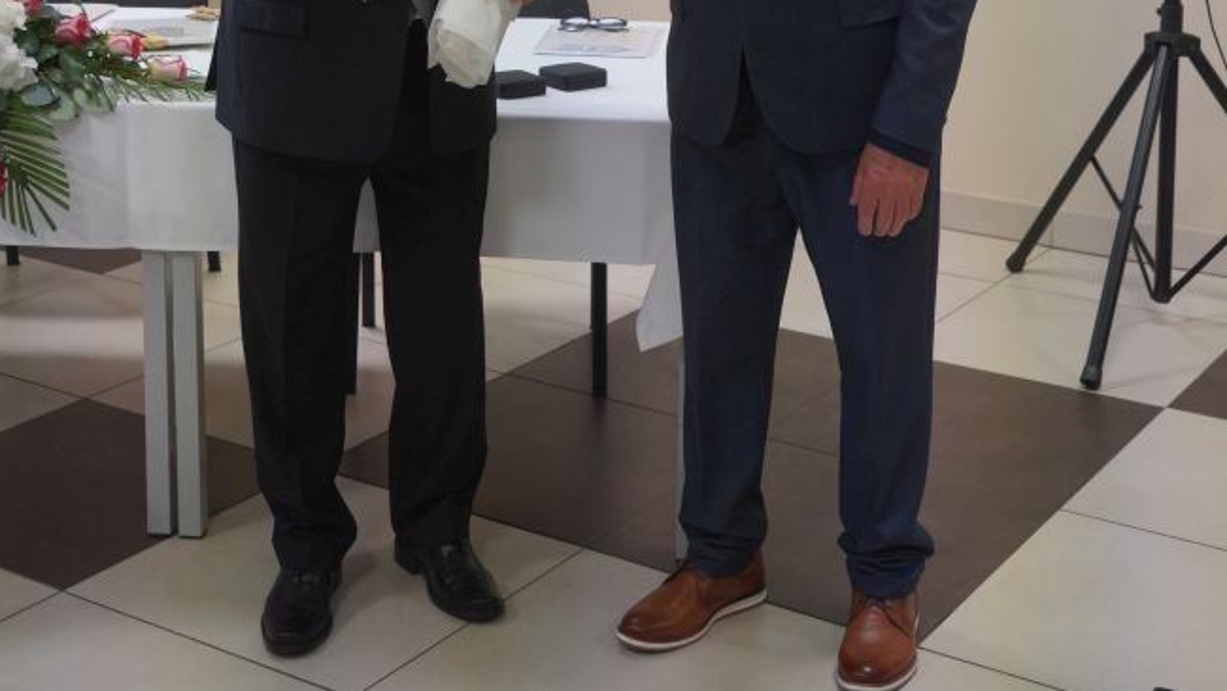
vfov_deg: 18.9
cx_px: 612
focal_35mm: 61
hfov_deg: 34.6
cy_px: -130
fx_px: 1969
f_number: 3.2
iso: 1250
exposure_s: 1/200
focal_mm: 25.3
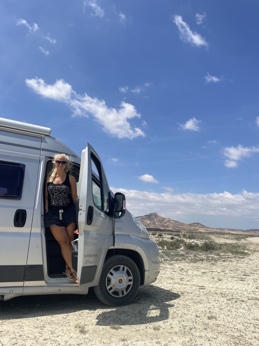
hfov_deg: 53.1
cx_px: 130
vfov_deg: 67.3
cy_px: 173
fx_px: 259
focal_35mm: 26
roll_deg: -3.4
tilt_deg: +13.7
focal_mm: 4.2
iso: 32
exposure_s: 1/5556
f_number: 1.6
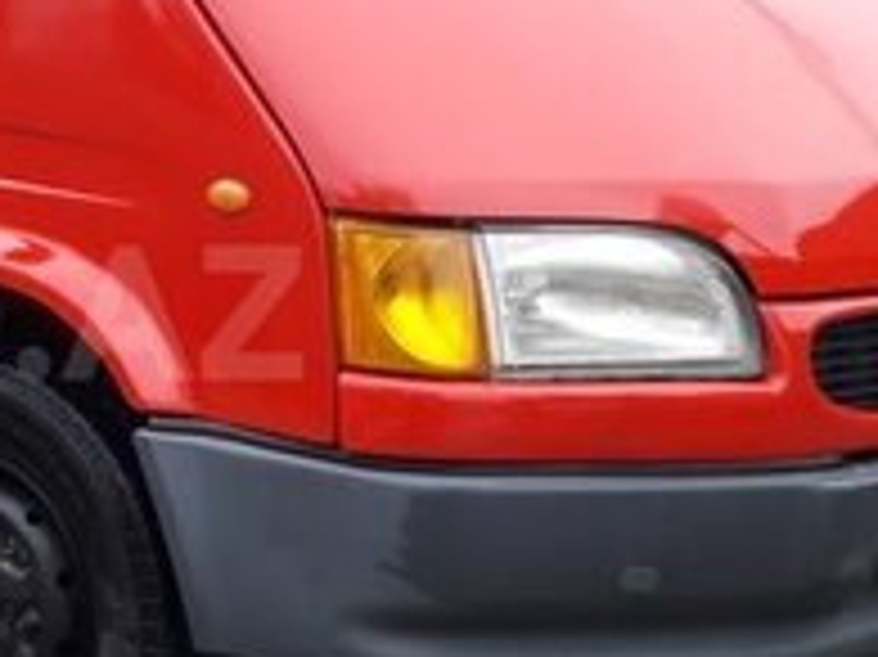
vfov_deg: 15.5
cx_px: -158
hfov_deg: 19.5
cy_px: 313
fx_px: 2408
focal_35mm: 95
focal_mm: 3.7
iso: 40
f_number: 1.9
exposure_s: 1/140
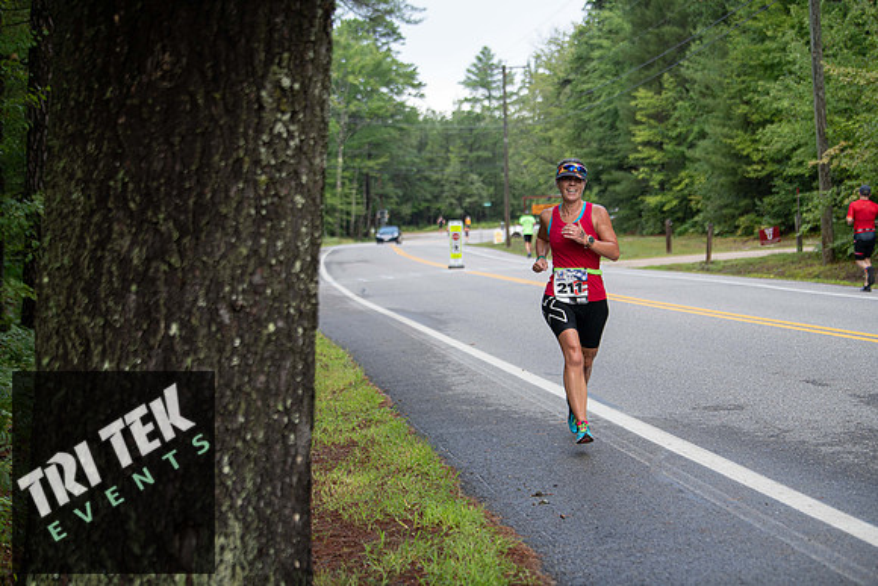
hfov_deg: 28.8
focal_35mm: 70
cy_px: 293
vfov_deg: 19.5
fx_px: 1708
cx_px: 439
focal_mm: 70
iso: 250
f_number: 3.5
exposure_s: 1/400
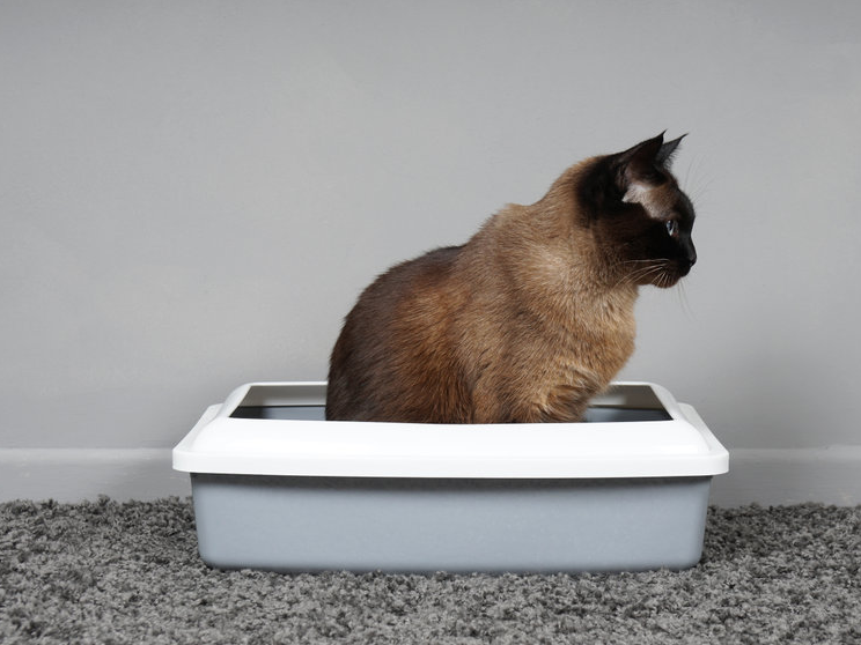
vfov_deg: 18.3
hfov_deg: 24.3
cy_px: 324
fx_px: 2003
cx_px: 457
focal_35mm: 81
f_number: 6.3
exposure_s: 1/160
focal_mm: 49
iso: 100
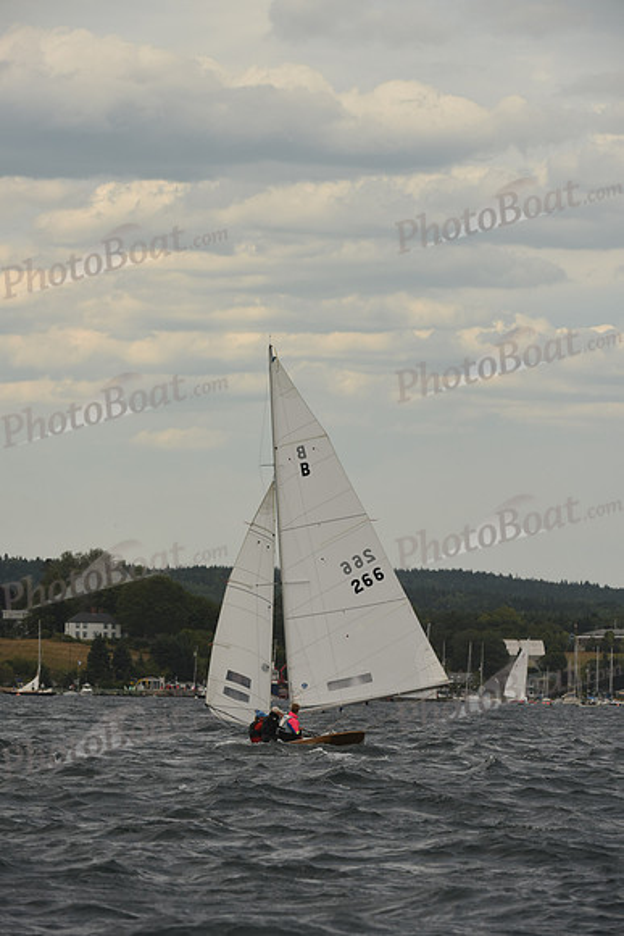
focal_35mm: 240
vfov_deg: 8.6
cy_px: 468
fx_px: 6236
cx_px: 312
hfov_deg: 5.7
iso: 250
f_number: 8
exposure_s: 1/640
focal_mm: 240
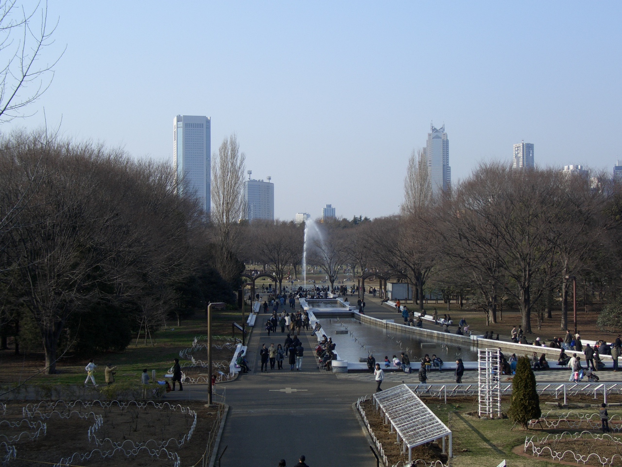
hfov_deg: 36.2
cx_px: 311
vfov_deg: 27.5
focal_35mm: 53
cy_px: 234
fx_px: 952
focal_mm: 11.3
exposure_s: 1/400
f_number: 4.4
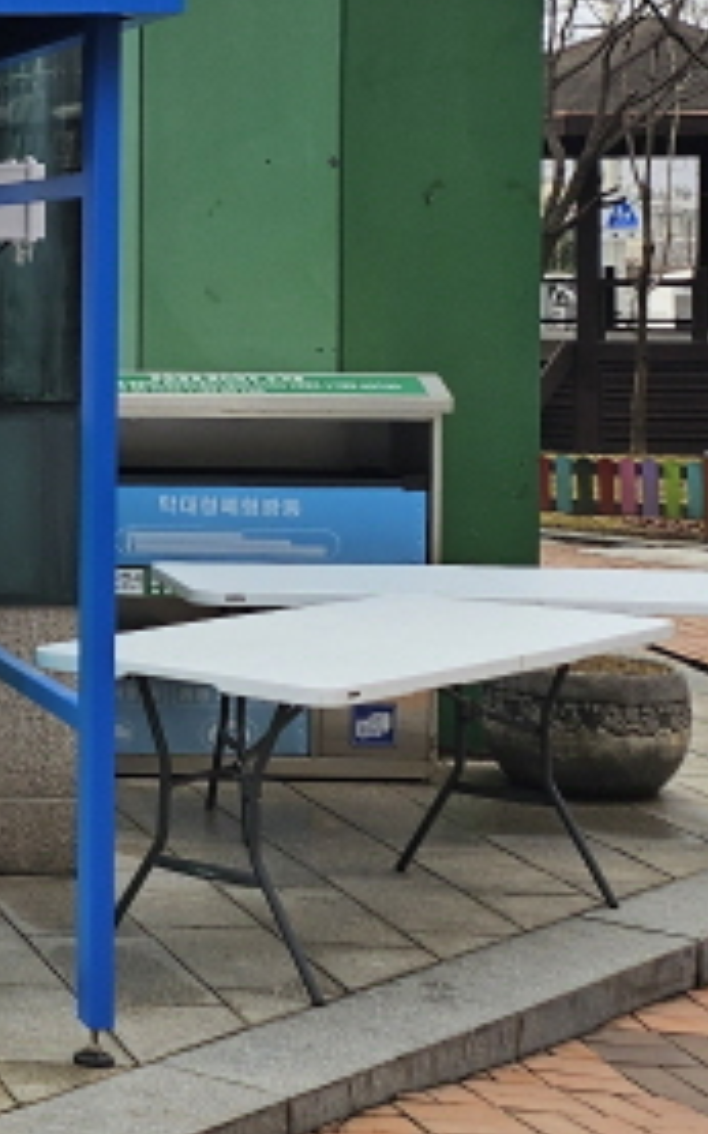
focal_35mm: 92
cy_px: 323
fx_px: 2842
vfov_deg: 22.4
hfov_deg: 12.6
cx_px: -663
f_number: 1.8
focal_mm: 5
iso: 50
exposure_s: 1/1429
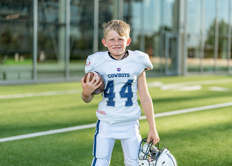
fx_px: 383
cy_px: 74
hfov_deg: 33.7
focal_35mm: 58
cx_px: 126
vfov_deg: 24.4
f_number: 1.2
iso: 100
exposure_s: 1/2000
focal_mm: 50
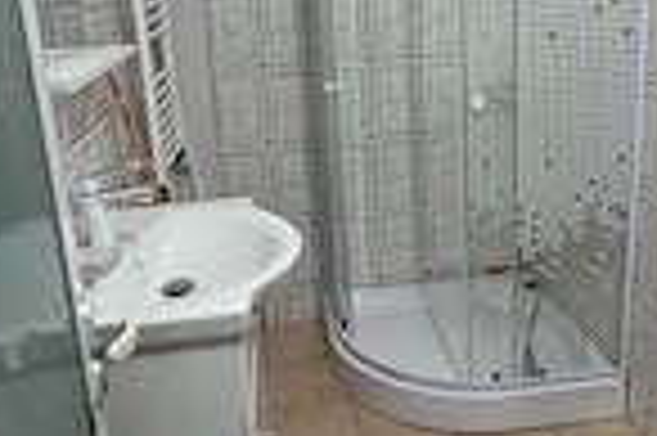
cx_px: 387
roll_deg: +1.9
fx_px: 729
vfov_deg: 33.2
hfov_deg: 48.3
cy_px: 175
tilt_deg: -16.3
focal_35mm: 40
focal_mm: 2.22
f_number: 2.2
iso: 160
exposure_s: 1/50
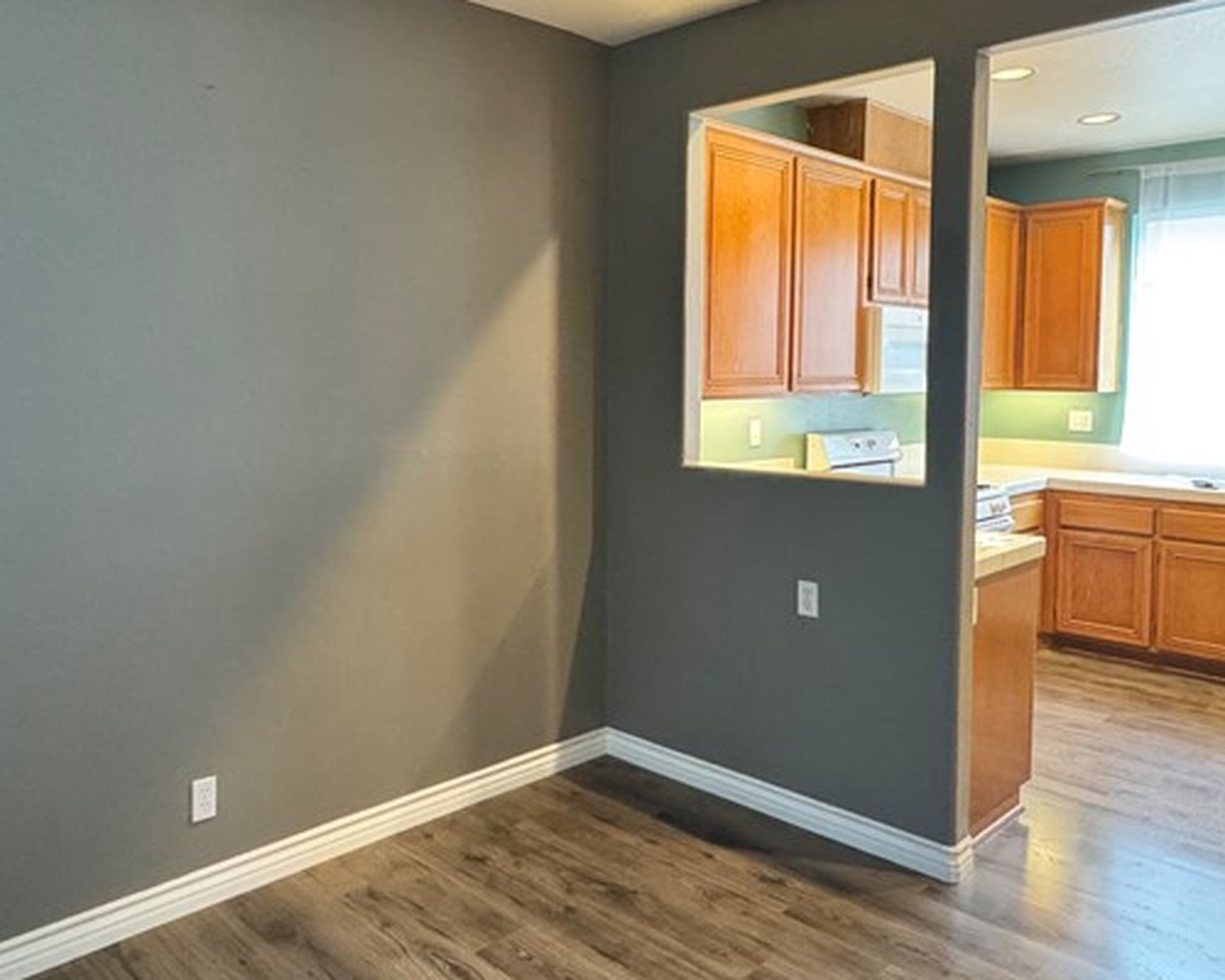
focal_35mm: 28
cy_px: 414
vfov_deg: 51.3
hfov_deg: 61.7
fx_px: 1015
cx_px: 490
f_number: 2.2
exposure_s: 1/60
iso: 640
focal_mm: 2.22
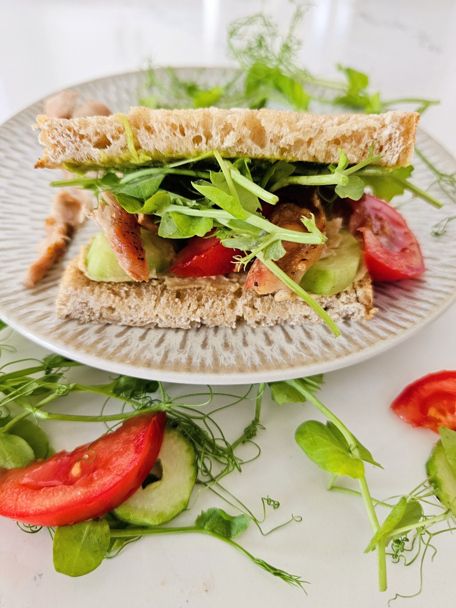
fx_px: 404
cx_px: 228
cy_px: 304
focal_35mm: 23
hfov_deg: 58.9
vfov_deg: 73.9
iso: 320
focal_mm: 6.3
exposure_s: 1/120
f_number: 1.7
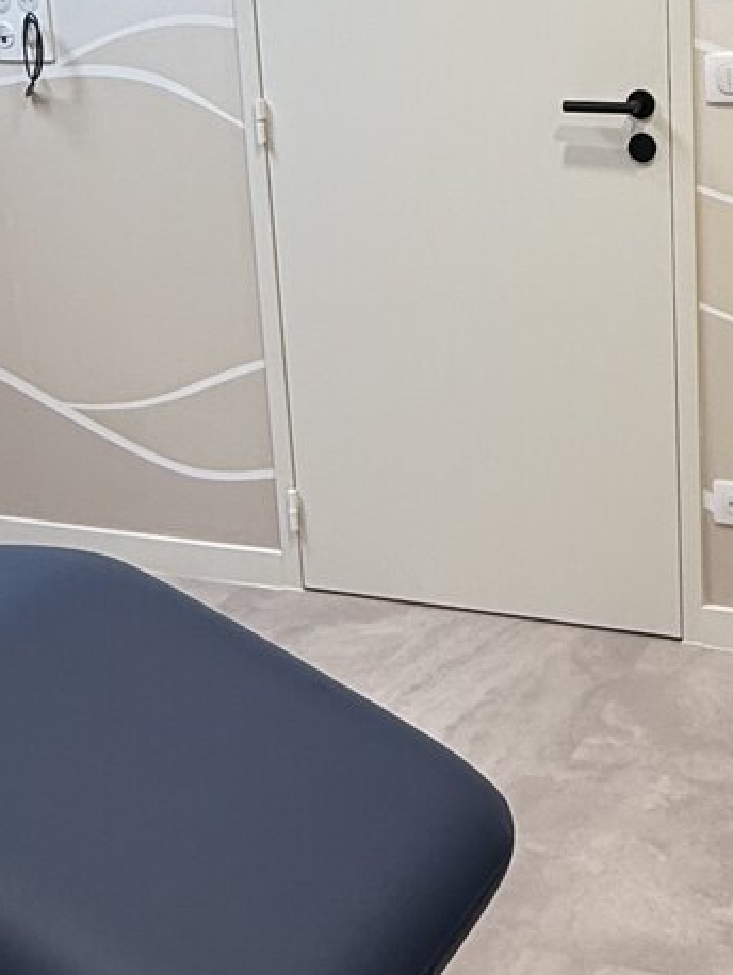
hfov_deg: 25.7
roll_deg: +2.3
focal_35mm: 55
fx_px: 1551
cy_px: 258
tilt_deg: -12.8
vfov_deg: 34.3
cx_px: 658
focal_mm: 2.22
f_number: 2.2
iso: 80
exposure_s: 1/100
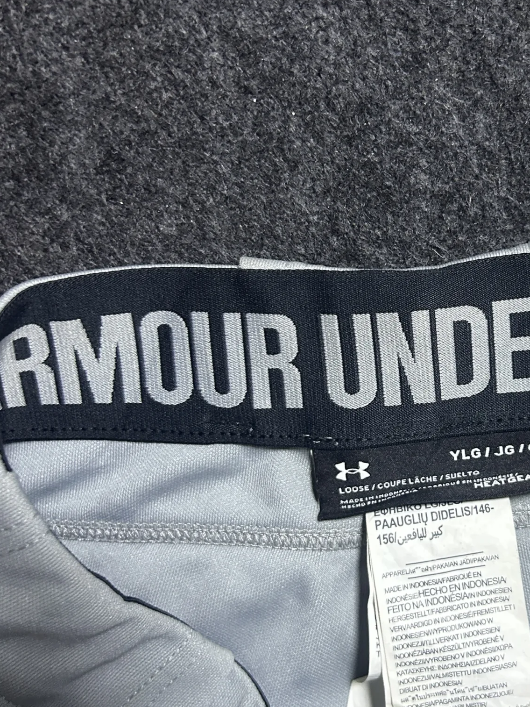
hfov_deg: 31.8
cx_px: 443
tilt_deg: -81.9
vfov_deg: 42.9
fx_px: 898
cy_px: 378
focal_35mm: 44
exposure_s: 1/50
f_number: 1.5
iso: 250
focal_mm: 5.7
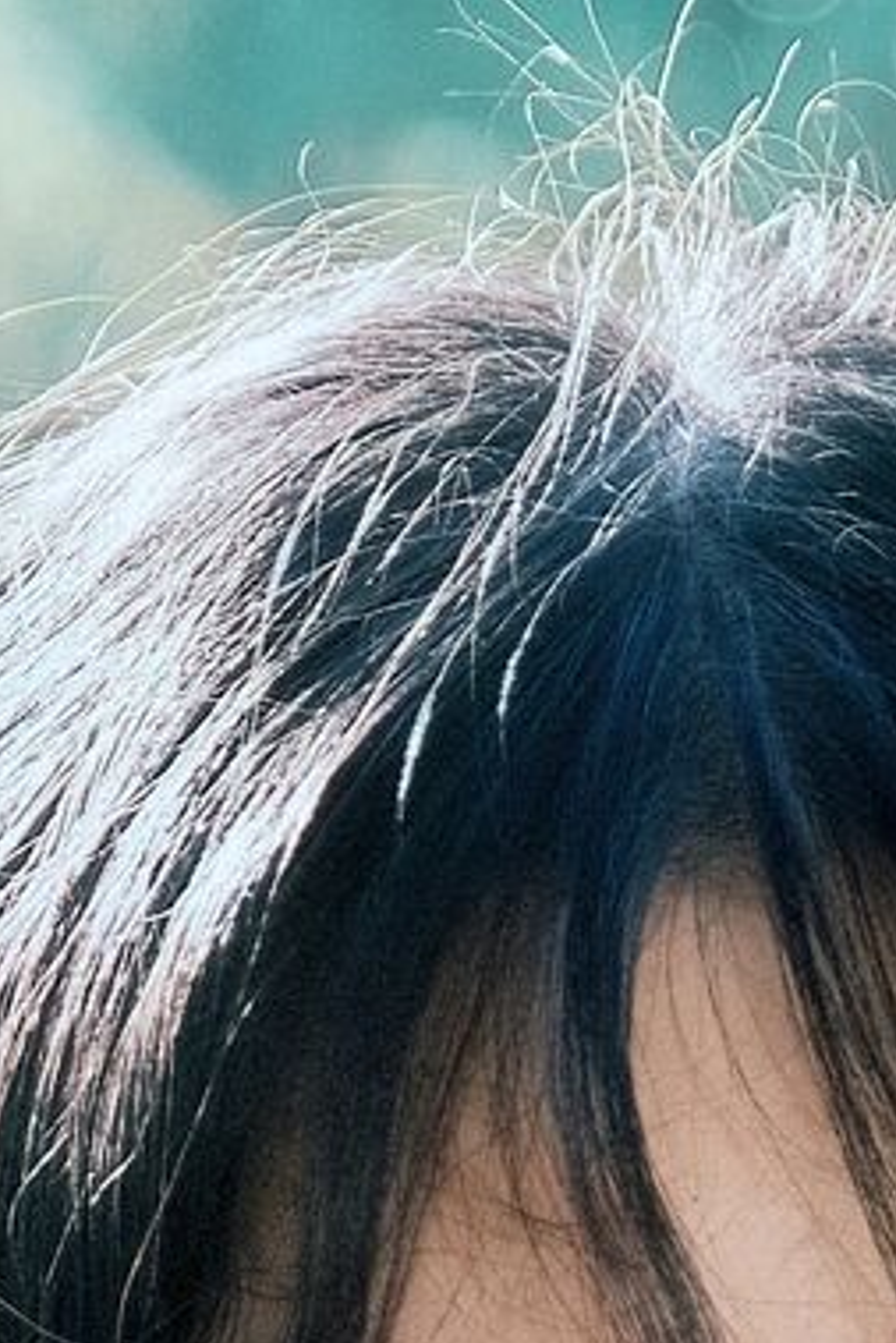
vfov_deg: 5.1
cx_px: 726
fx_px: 14695
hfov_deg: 3.5
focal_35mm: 394
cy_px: 3072
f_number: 2.8
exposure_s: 1/500
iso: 320
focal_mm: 55
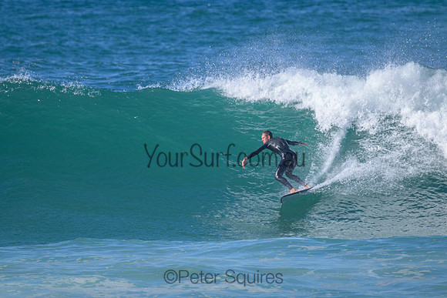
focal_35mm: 800
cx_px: 224
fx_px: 9935
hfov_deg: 2.6
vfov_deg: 1.7
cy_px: 149
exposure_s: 1/2000
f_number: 11
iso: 1400
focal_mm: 800
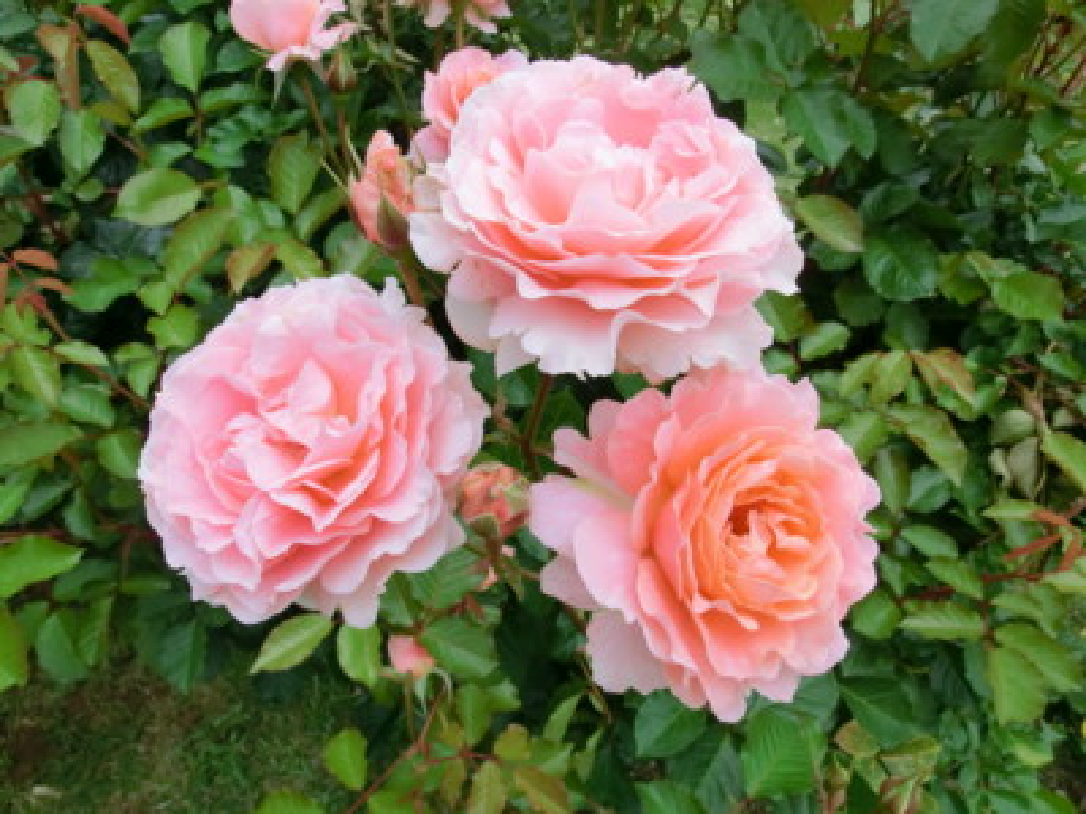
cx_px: 543
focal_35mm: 27
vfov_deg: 51.4
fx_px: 847
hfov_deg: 65.3
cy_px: 407
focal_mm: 4.75
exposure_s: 1/100
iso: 80
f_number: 8.4
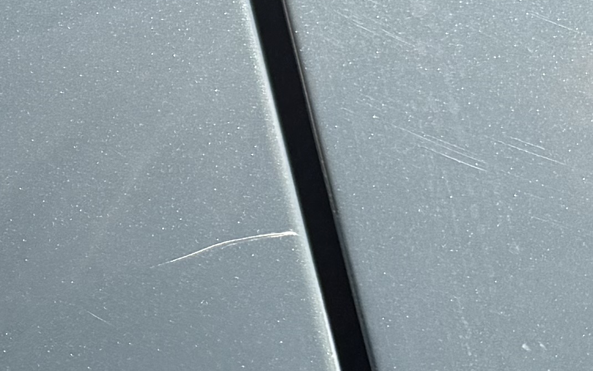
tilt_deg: -14.8
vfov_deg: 9.5
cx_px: -689
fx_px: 2198
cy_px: -89
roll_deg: +7.3
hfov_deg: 12.8
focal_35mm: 136
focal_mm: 6.76
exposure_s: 1/660
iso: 80
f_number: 1.78
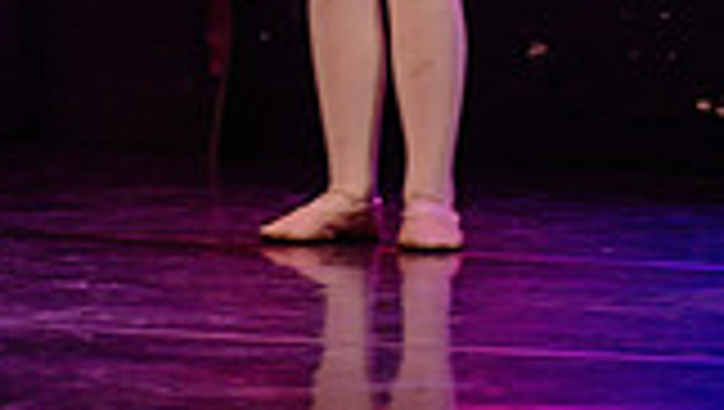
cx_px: -369
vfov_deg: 1.8
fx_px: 13127
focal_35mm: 683
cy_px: -484
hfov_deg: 3.1
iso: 1600
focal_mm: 140
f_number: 2.8
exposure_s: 1/250
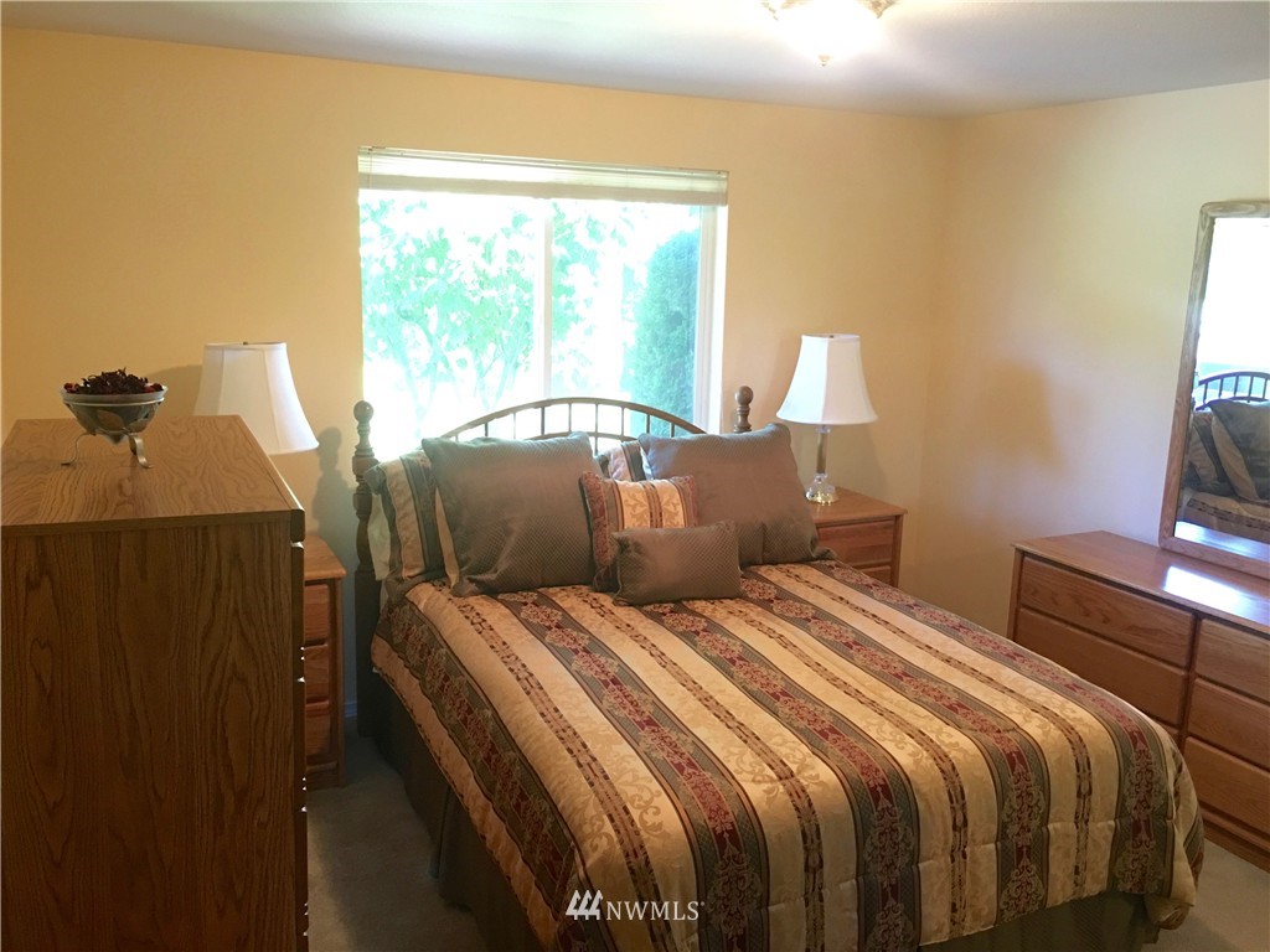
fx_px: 1064
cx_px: 635
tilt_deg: -10.4
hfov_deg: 61.7
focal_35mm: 29
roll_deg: -1.8
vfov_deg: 48.2
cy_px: 476
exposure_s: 1/17
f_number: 2.2
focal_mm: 4.15
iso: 125
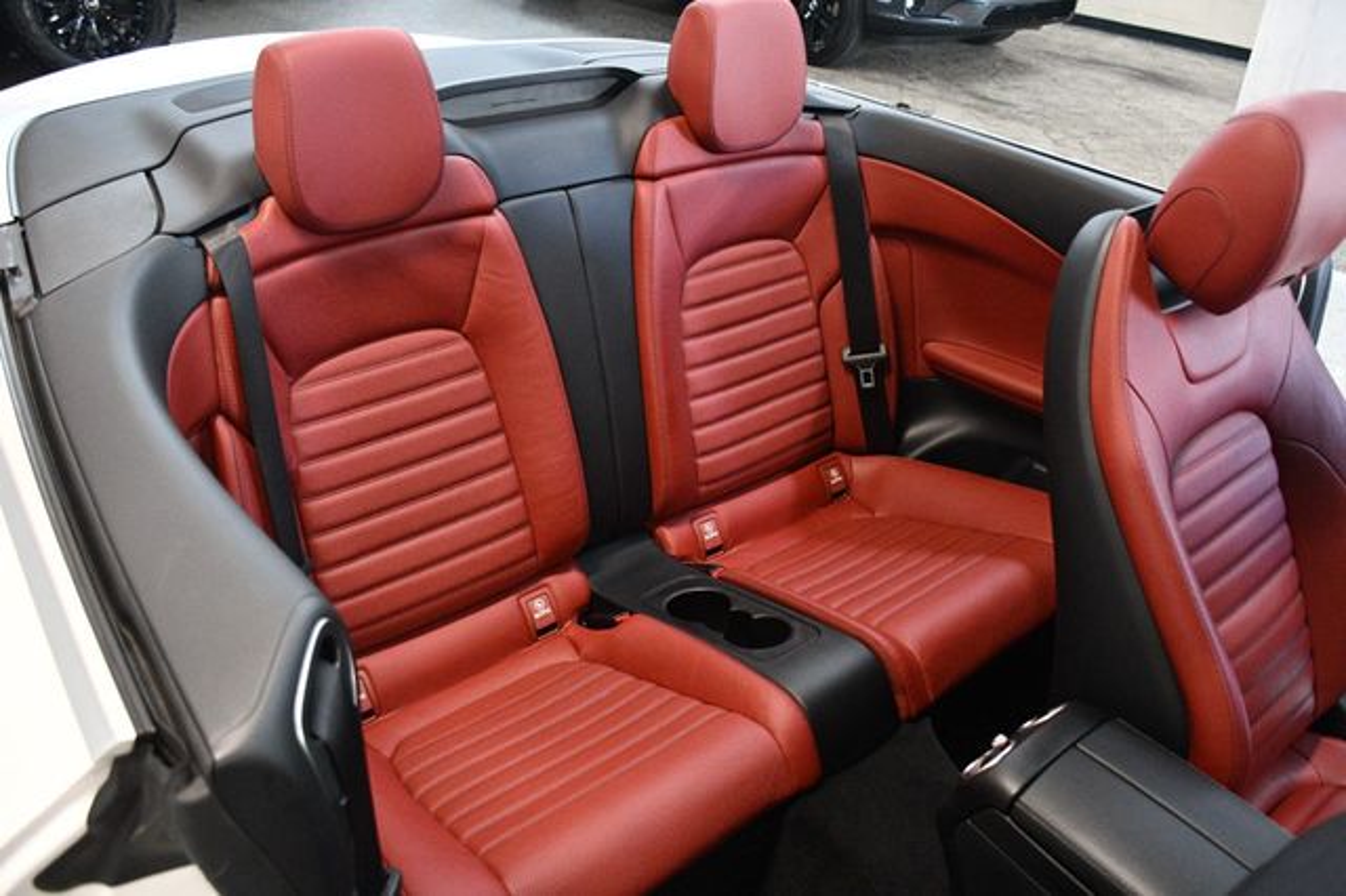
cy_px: 448
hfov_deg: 62.0
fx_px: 1121
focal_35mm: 30
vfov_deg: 43.6
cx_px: 673
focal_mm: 20
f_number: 3.5
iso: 3200
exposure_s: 1/100
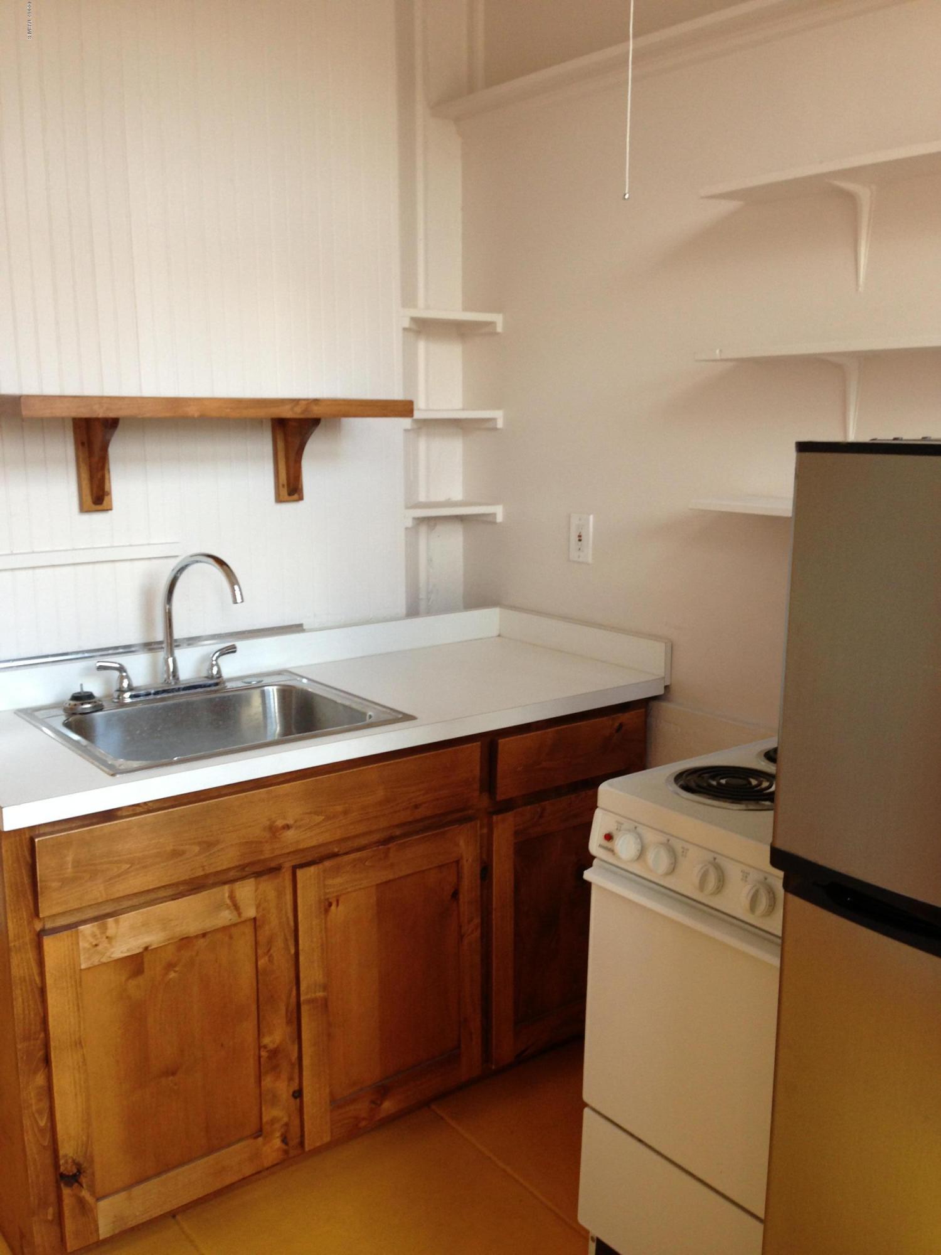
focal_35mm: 33
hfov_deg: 42.9
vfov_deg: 55.4
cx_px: 470
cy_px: 628
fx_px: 1196
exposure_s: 1/20
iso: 80
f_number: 2.4
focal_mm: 4.13
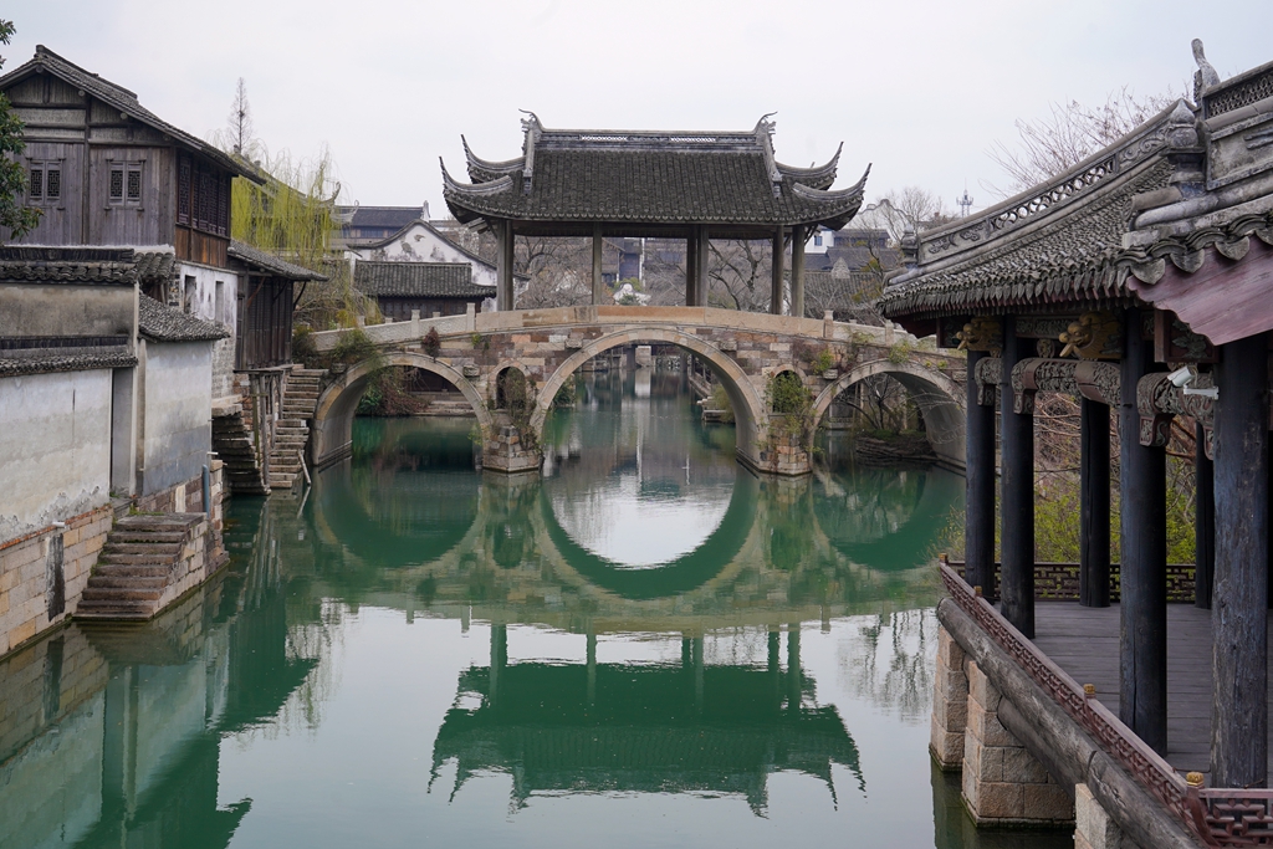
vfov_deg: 32.6
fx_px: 1450
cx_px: 636
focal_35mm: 41
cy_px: 424
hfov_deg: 47.4
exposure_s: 1/125
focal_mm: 41
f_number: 10
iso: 200
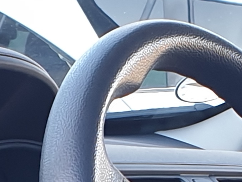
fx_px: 1084
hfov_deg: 12.7
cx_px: 209
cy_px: 495
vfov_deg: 8.4
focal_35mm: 155
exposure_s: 1/50
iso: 50
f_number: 2.4
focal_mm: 4.3
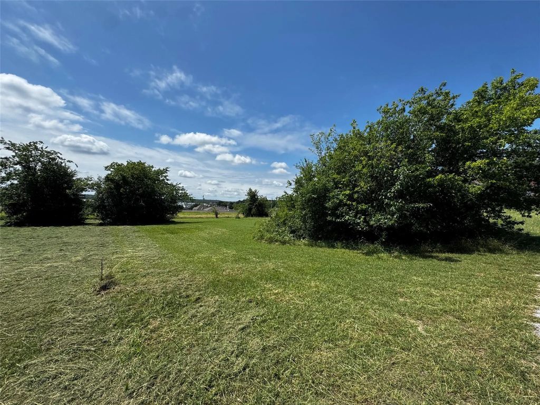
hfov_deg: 102.1
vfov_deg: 85.7
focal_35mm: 14
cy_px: 202
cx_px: 270
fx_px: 218
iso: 50
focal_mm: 2.22
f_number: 2.2
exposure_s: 1/2674
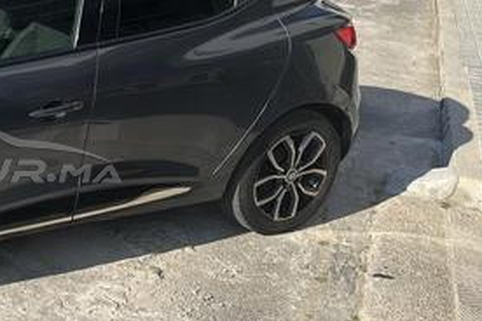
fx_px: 790
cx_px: -33
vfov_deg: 23.0
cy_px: 147
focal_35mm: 59
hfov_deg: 30.7
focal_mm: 6.86
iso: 80
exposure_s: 1/2732
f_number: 1.78
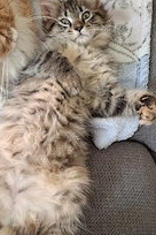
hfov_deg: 28.5
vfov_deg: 41.9
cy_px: 118
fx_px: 305
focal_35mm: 47
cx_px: 57
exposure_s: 1/30
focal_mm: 5.54
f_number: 1.8
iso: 400
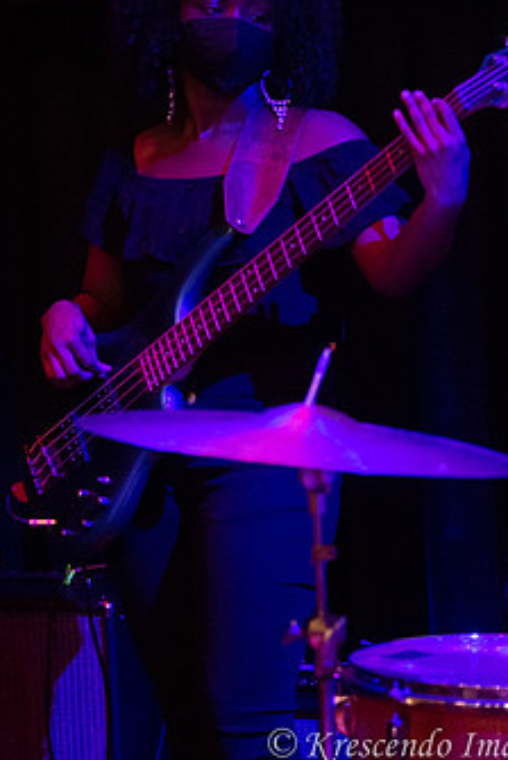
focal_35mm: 161
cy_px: 272
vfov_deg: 12.7
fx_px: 3401
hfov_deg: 8.5
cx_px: 229
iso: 3200
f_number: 2.8
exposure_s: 1/200
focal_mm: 80
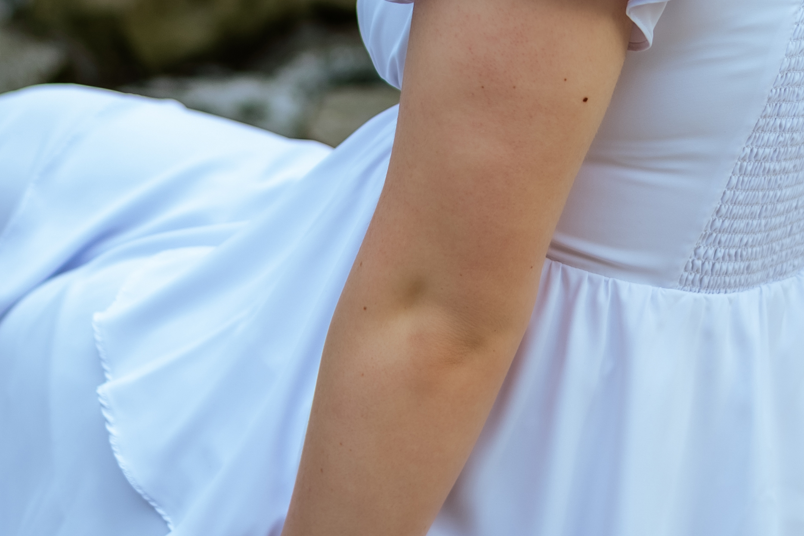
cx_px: 470
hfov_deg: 12.7
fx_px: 3597
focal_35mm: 161
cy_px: -75
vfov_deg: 8.5
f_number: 2.2
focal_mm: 50
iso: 110
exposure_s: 1/250
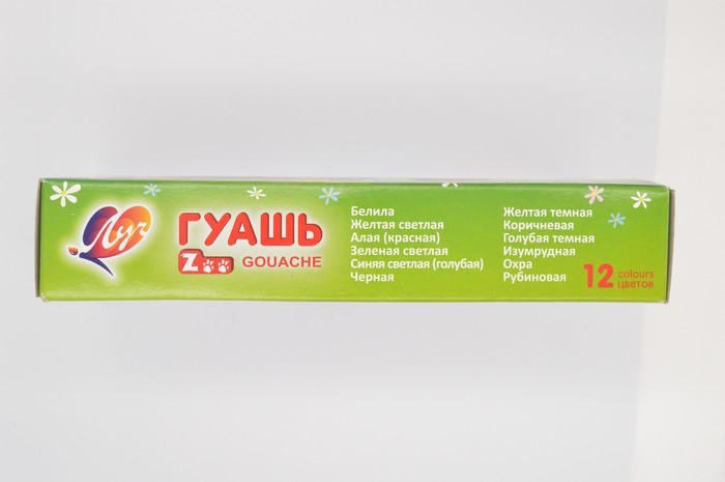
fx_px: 1026
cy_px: 241
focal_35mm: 51
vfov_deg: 26.4
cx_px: 362
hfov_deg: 38.9
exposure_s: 1/1000
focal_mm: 34
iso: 1600
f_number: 7.1
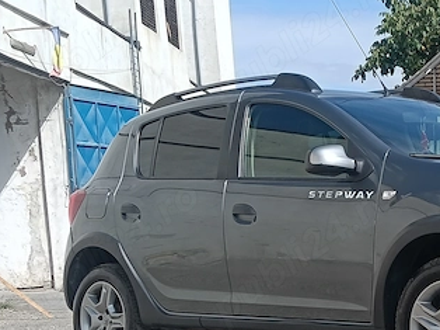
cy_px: 268
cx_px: 402
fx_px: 1118
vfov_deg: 16.6
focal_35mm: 88
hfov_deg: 21.7
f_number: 1.8
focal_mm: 3.98
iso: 50
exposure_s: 1/654
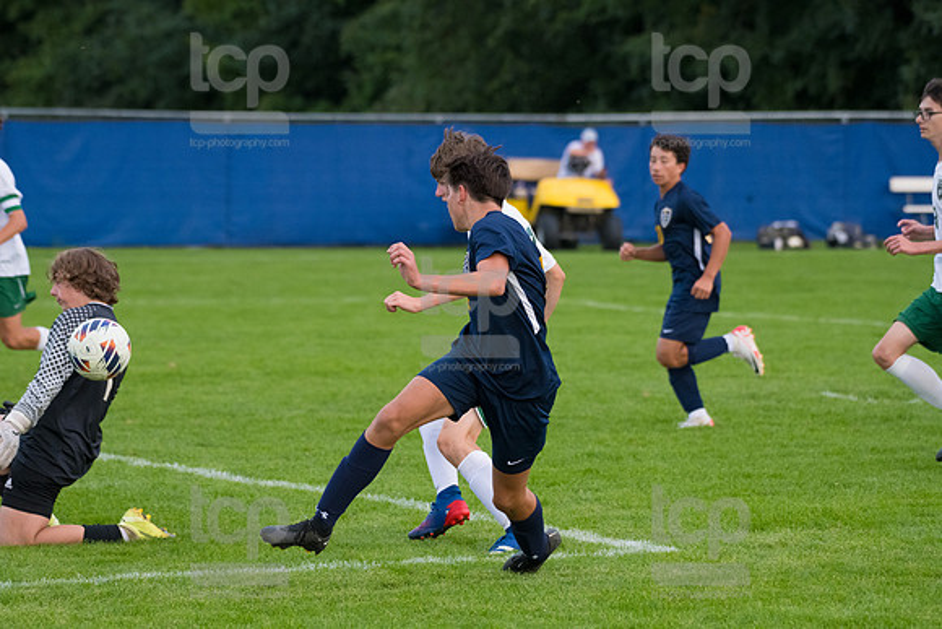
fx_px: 5234
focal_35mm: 200
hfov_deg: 10.3
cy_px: 314
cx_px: 471
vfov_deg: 6.9
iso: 3200
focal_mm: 200
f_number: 5.6
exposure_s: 1/2000
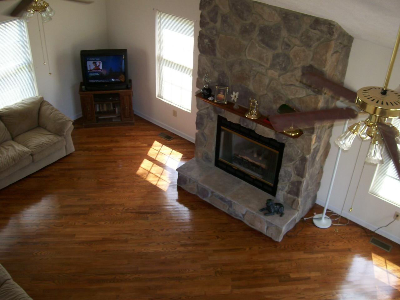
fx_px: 416
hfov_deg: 51.4
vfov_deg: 39.7
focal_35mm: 36
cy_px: 150
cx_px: 200
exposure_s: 1/64
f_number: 2.7
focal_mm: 6
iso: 80
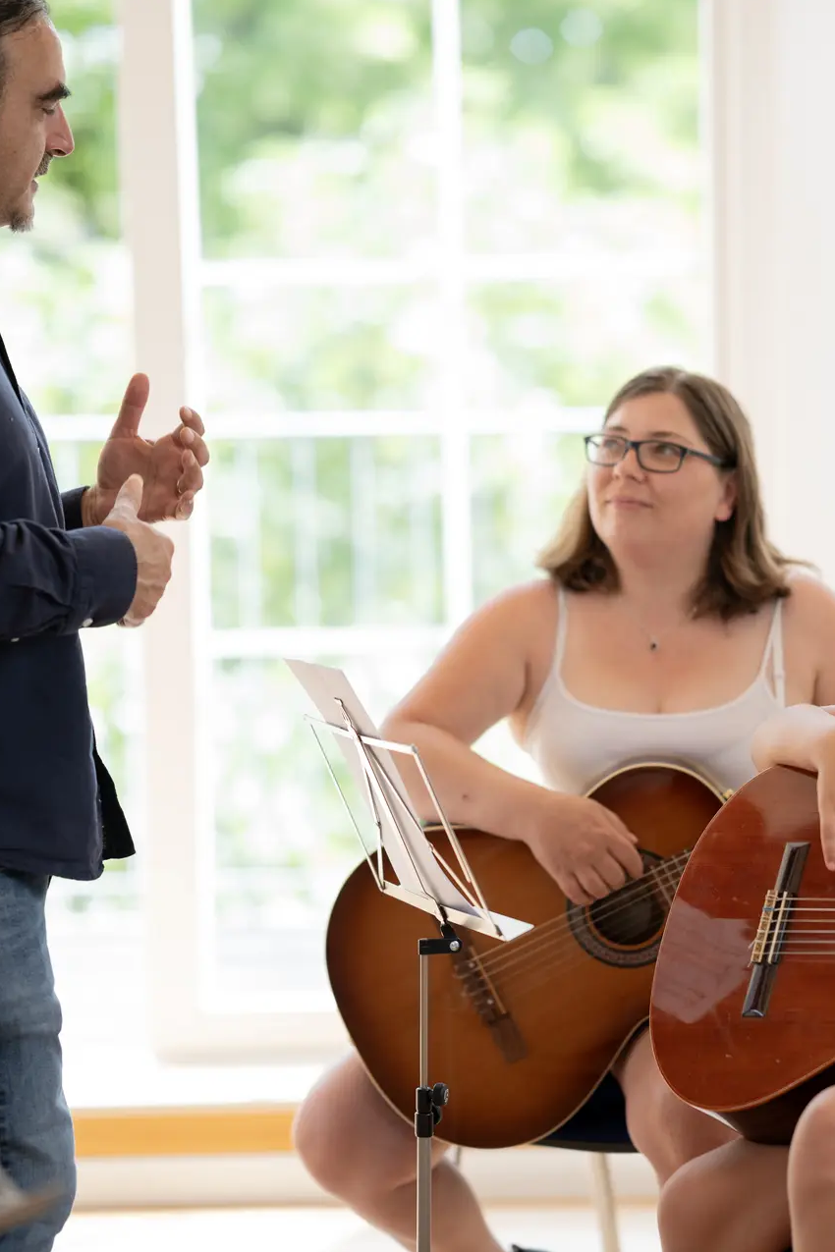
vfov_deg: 16.0
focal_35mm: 128
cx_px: 523
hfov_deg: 10.7
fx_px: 4453
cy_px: 626
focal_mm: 85
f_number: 1.4
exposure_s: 1/400
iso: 160
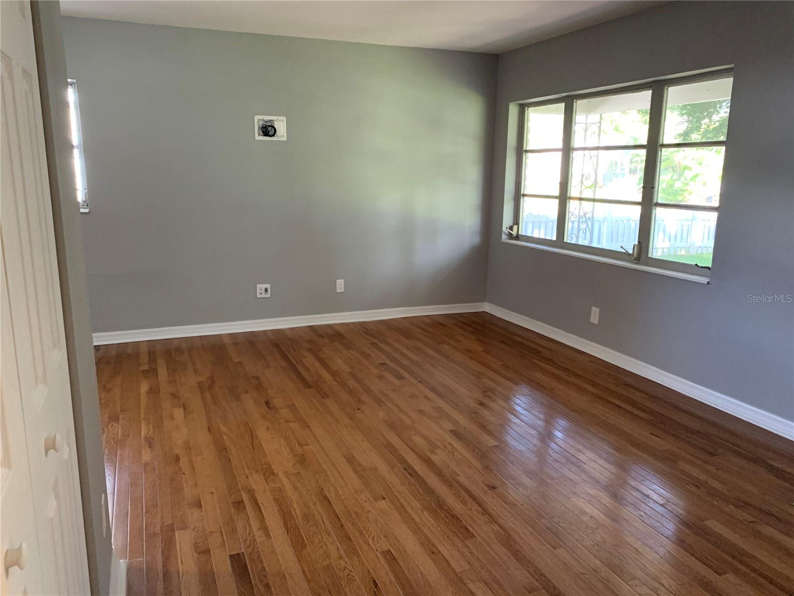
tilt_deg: -11.5
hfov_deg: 67.3
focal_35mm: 26
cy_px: 298
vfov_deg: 53.1
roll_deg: -0.6
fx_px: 596
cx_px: 397
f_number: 1.8
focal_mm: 4.25
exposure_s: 1/60
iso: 320
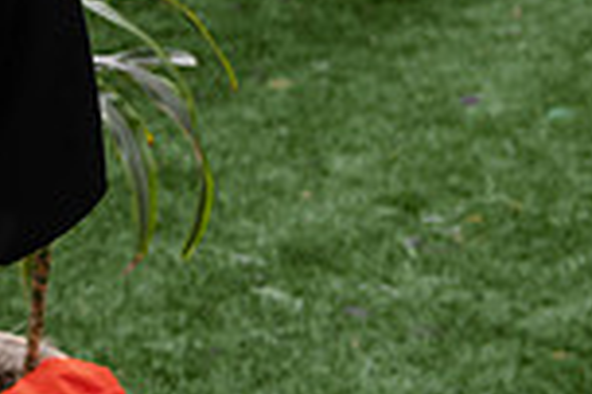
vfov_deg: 6.4
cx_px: -467
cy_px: -334
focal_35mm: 210
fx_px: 3450
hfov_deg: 9.4
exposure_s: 1/200
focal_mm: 55
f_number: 5.6
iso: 250
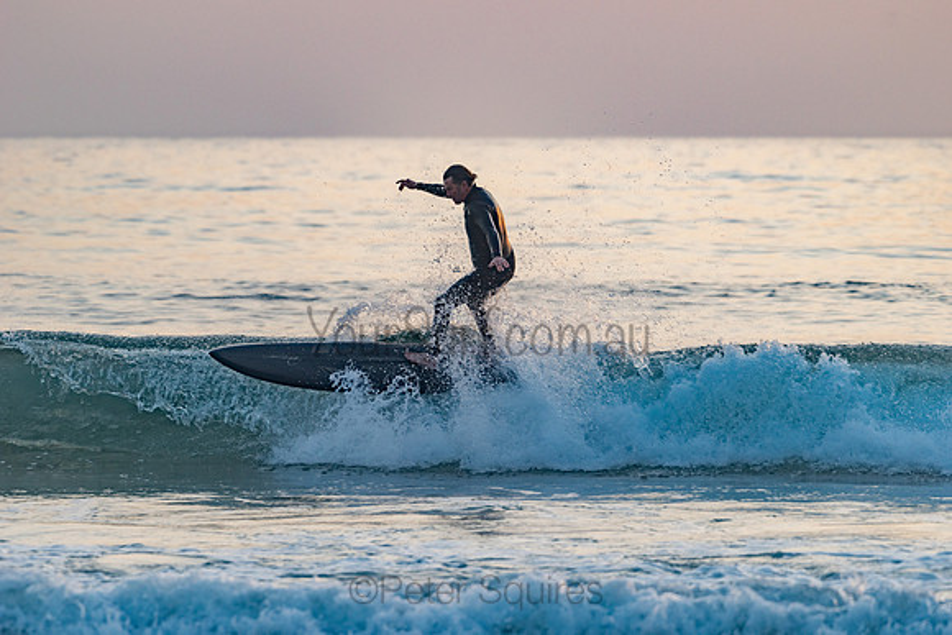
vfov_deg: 4.4
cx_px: 476
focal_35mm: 310
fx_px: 8199
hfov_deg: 6.6
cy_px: 318
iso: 280
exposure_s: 1/320
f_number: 5.6
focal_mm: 310
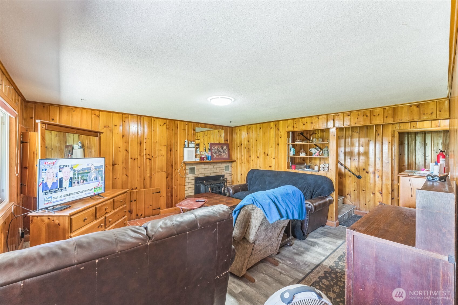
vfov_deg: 77.3
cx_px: 229
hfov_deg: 100.4
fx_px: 191
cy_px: 152
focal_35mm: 15
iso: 500
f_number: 8
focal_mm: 15
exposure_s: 1/4
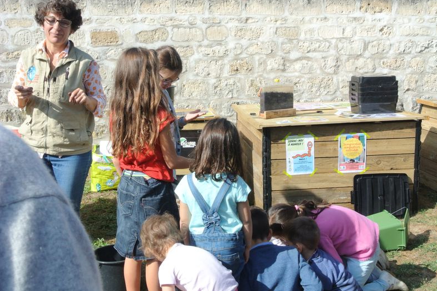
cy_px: 148
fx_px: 583
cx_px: 222
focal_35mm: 48
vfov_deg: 28.1
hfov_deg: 41.1
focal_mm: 17.5
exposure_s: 1/200
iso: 400
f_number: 13
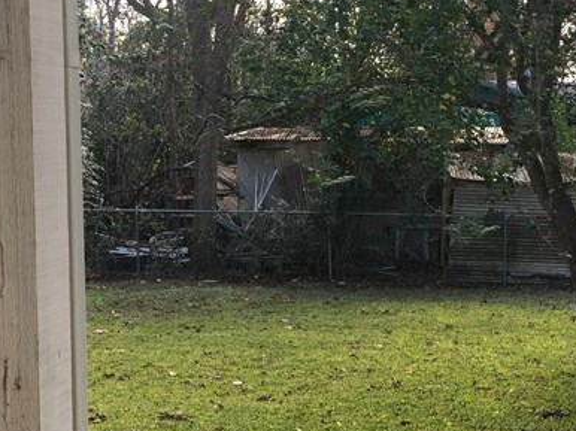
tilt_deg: -6.8
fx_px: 1280
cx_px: 391
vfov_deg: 19.1
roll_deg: -0.4
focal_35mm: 77
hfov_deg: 25.2
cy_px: 286
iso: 32
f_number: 2.2
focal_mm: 4.15
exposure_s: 1/163
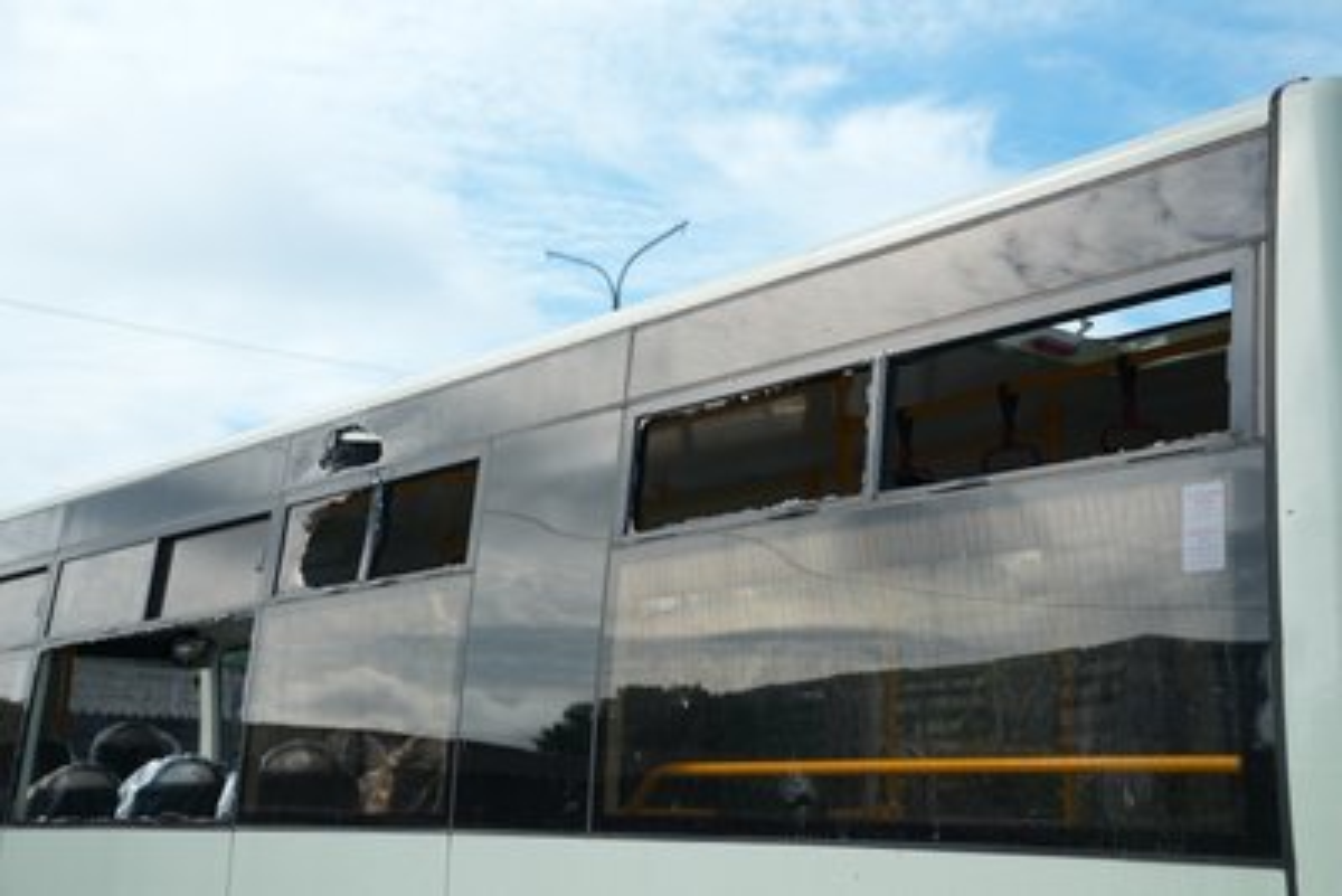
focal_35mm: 46
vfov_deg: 29.3
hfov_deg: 42.7
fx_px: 1715
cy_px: 448
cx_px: 671
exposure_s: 1/50
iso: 160
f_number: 4.5
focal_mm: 46
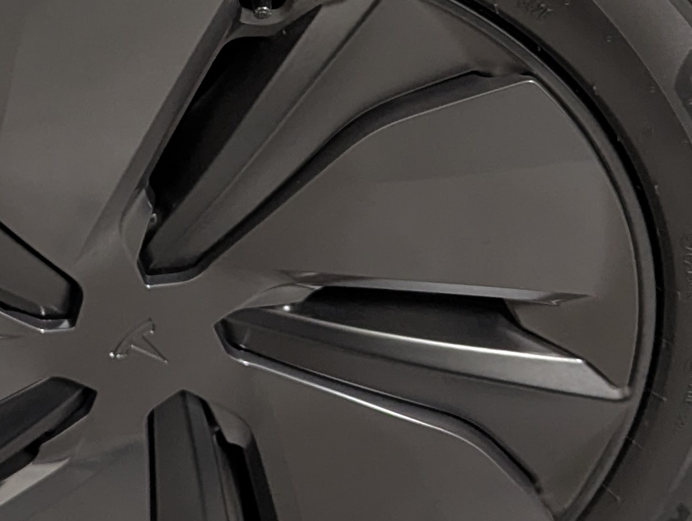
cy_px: -47
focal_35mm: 96
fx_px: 1922
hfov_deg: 20.0
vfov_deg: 15.1
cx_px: 58
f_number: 1.85
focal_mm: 6.81
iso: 747
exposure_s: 1/24
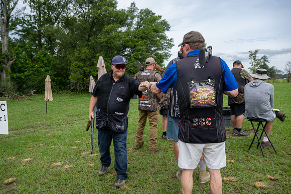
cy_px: 97
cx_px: 146
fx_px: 255
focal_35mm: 32
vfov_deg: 41.7
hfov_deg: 59.5
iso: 64
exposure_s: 1/100
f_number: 6.3
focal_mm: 31.5
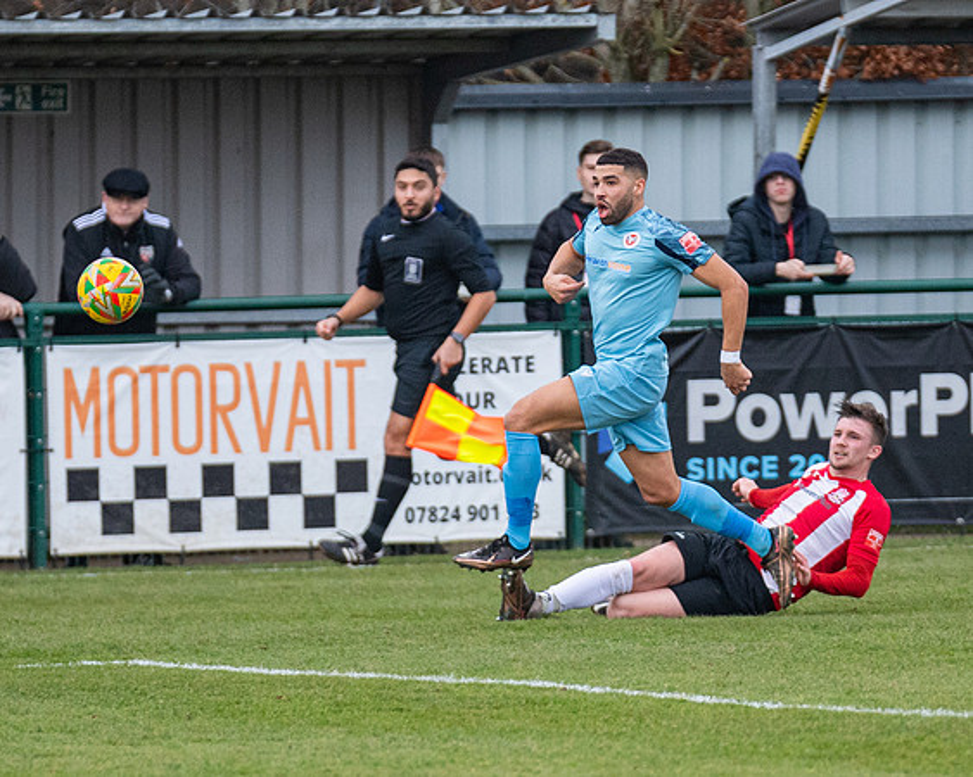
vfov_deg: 2.8
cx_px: 659
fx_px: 16102
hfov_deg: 3.5
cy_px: 448
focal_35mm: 559
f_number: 2.8
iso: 2000
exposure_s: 1/1600
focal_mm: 240
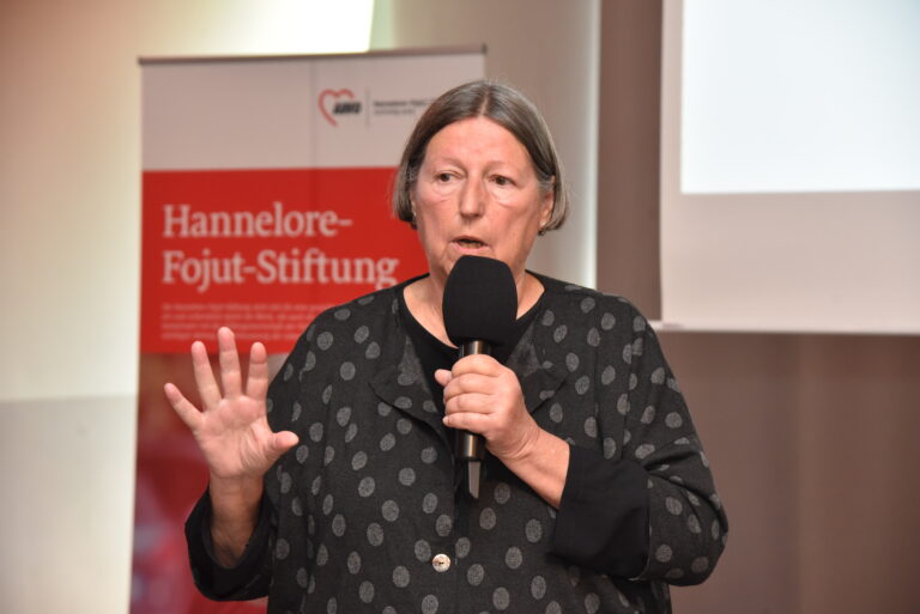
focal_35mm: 92
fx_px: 2352
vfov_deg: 14.9
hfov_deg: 22.1
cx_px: 460
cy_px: 307
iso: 4000
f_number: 5.6
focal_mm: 92
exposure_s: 1/200
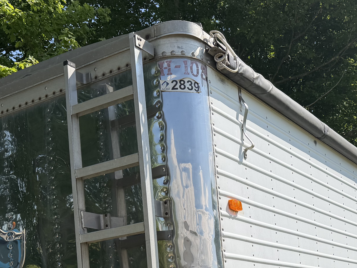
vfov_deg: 24.5
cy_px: 289
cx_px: 241
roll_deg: -0.1
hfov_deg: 34.0
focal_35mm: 56
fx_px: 578
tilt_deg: +4.3
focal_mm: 6.76
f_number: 1.78
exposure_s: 1/4405
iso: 80
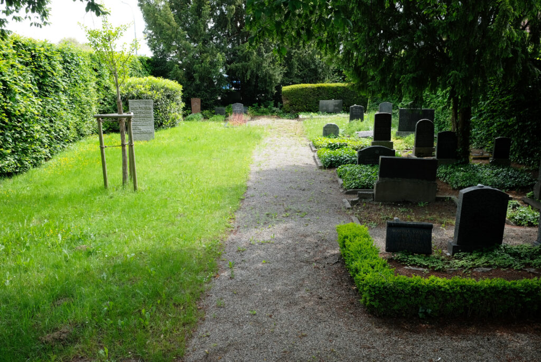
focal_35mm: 32
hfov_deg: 58.7
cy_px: 181
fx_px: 481
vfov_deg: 41.2
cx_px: 270
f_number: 9
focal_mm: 21.4
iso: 200
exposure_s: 1/60
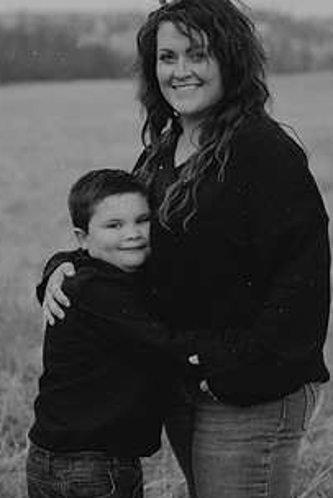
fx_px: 1026
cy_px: 183
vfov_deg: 27.2
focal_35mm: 74
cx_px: 156
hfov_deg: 18.4
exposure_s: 1/400
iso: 160
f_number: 2.5
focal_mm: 50
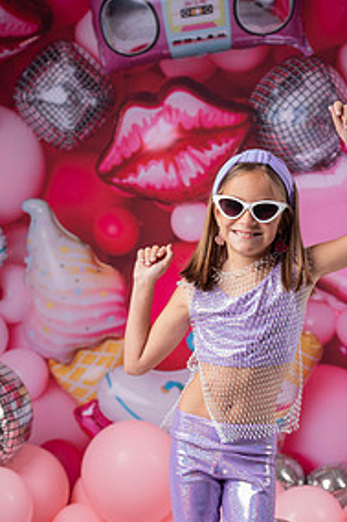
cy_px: 392
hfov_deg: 18.6
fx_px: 1057
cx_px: 215
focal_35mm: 73
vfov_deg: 27.3
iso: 64
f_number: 3.2
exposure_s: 1/250
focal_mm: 46
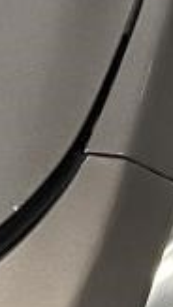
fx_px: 1806
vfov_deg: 9.7
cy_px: 60
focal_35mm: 222
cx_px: -903
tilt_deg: -45.3
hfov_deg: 4.2
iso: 125
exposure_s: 1/60
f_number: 1.8
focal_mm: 4.25
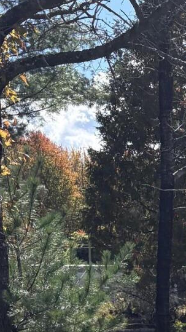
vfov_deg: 18.2
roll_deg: -0.5
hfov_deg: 10.0
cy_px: 490
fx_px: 922
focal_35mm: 105
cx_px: 457
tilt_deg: -11.0
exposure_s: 1/2451
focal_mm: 5.96
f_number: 1.6
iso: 64
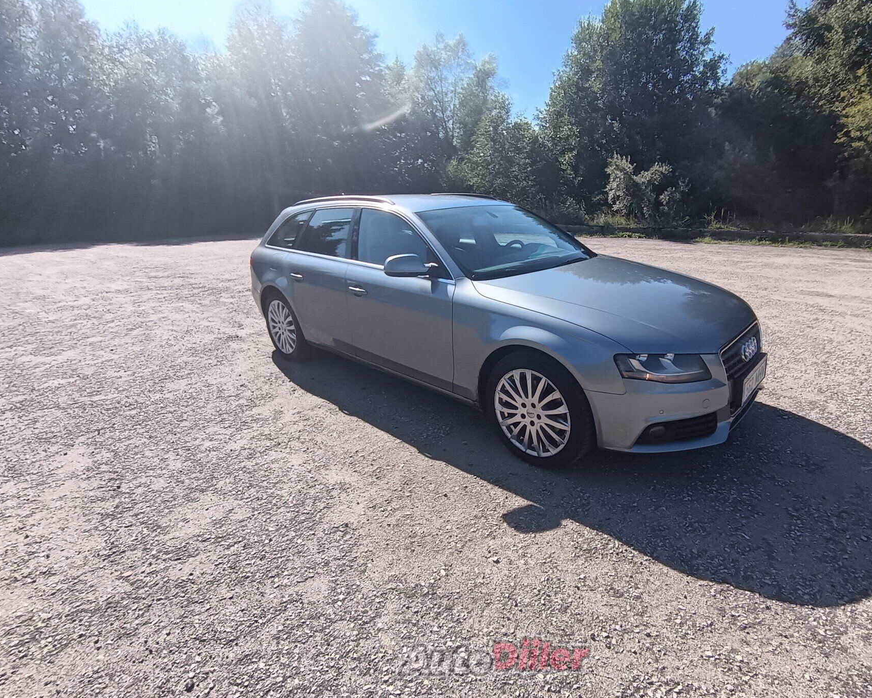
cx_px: 494
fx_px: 490
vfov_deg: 70.9
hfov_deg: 82.8
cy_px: 356
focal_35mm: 19
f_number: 2.2
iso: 102
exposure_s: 1/769
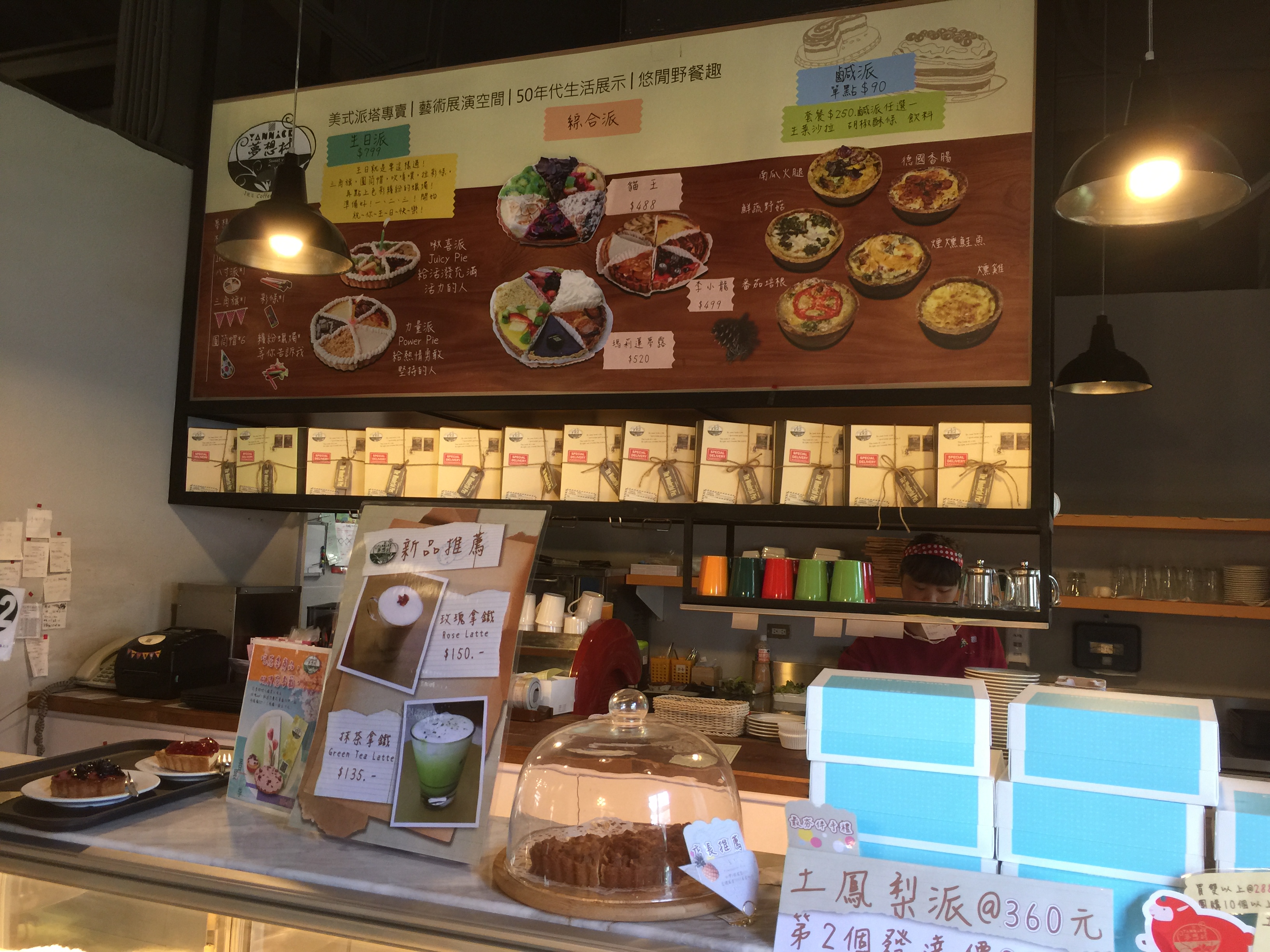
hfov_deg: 61.7
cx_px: 635
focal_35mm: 29
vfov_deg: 48.2
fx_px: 1064
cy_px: 476
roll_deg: -2.4
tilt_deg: +3.0
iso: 32
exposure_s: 1/15
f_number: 2.2
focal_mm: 4.15
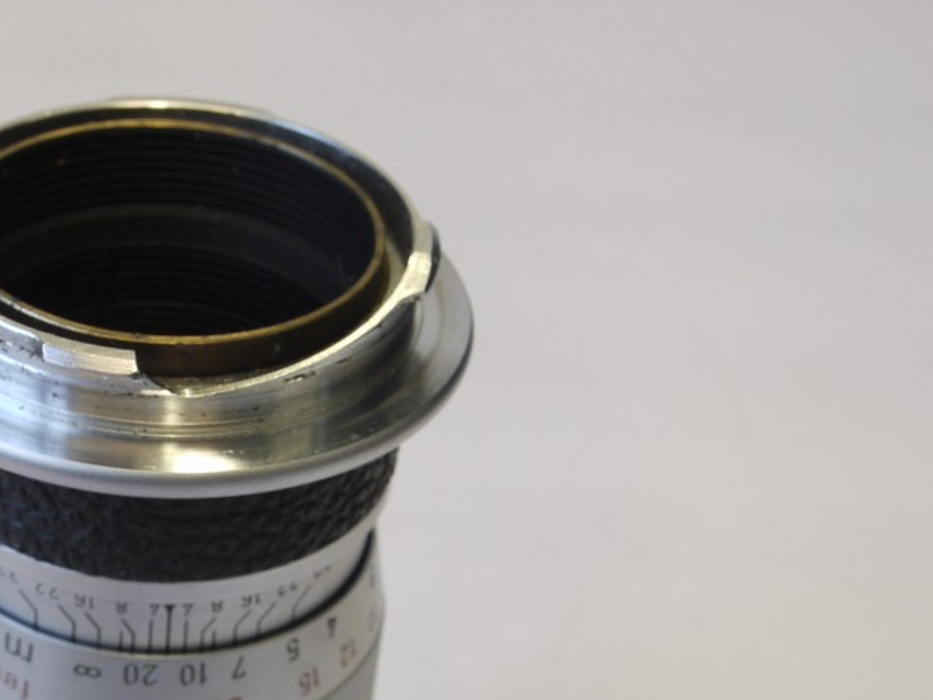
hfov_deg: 22.6
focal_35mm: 85
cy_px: 656
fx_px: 2291
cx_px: 149
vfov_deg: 17.1
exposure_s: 1/20
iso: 400
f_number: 10
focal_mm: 22
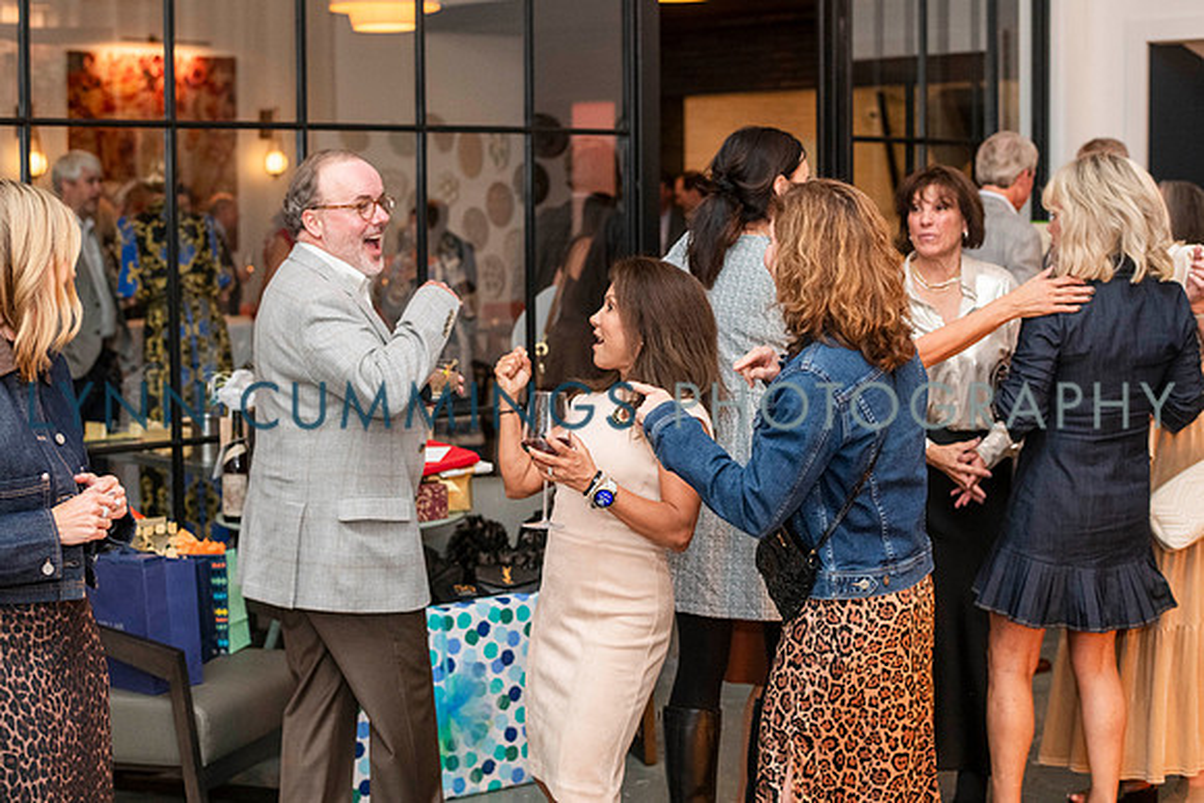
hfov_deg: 33.4
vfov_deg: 22.7
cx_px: 602
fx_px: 2004
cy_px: 402
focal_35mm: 60
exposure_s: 1/125
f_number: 4
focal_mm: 58
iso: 1250
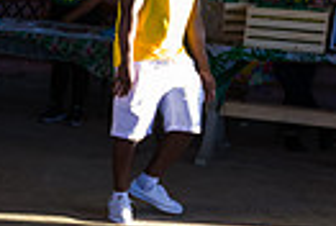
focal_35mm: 128
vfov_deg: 10.8
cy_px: 68
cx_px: -174
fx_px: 1197
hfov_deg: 14.8
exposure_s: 1/250
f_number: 4
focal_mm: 29
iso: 640
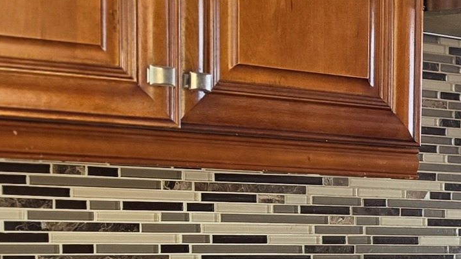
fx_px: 1320
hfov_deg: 17.4
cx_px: 732
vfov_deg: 10.9
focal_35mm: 108
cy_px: 348
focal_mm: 6.5
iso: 125
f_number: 1.4
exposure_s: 1/120
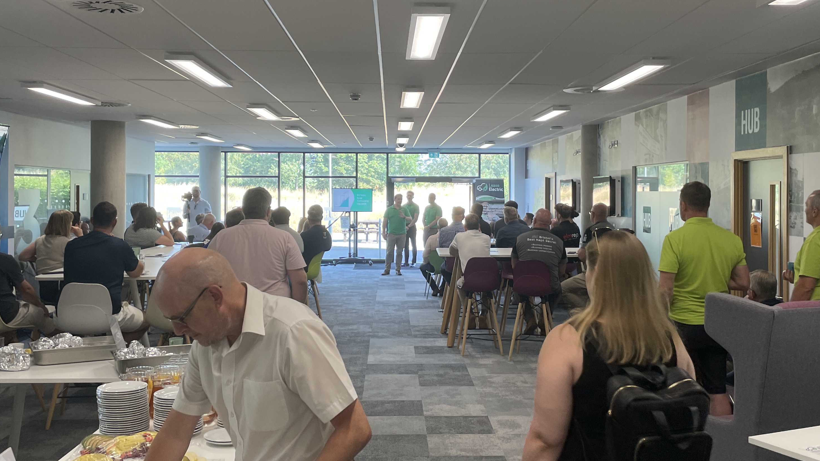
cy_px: 208
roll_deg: -0.7
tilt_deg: -0.1
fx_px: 848
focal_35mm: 39
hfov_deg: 51.6
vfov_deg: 30.4
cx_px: 415
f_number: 1.6
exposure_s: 1/100
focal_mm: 4.2
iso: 40
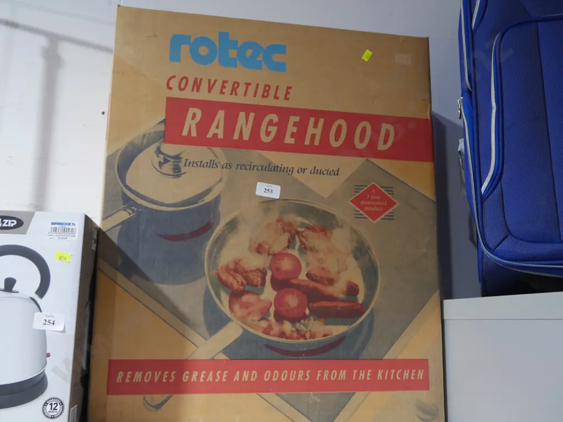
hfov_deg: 53.9
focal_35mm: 34
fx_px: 553
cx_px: 282
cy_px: 211
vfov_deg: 41.8
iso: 1000
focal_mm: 17
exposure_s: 1/60
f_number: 4
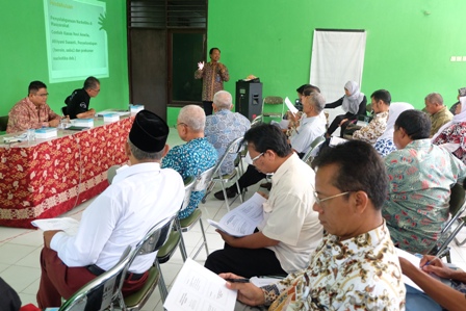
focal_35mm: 30
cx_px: 233
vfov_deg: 43.6
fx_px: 388
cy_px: 156
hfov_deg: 61.9
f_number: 3.8
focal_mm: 20.1
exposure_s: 1/70
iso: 1600
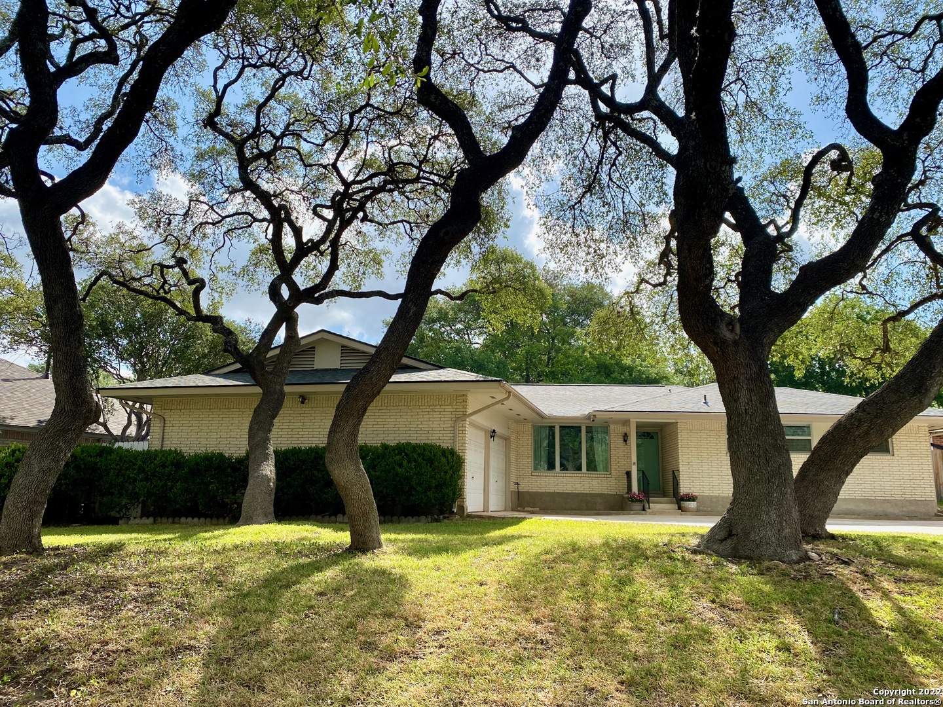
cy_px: 354
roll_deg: -0.4
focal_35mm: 26
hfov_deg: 67.3
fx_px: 708
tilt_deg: +11.1
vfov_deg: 53.1
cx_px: 472
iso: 32
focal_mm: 4.25
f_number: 1.8
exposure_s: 1/2222
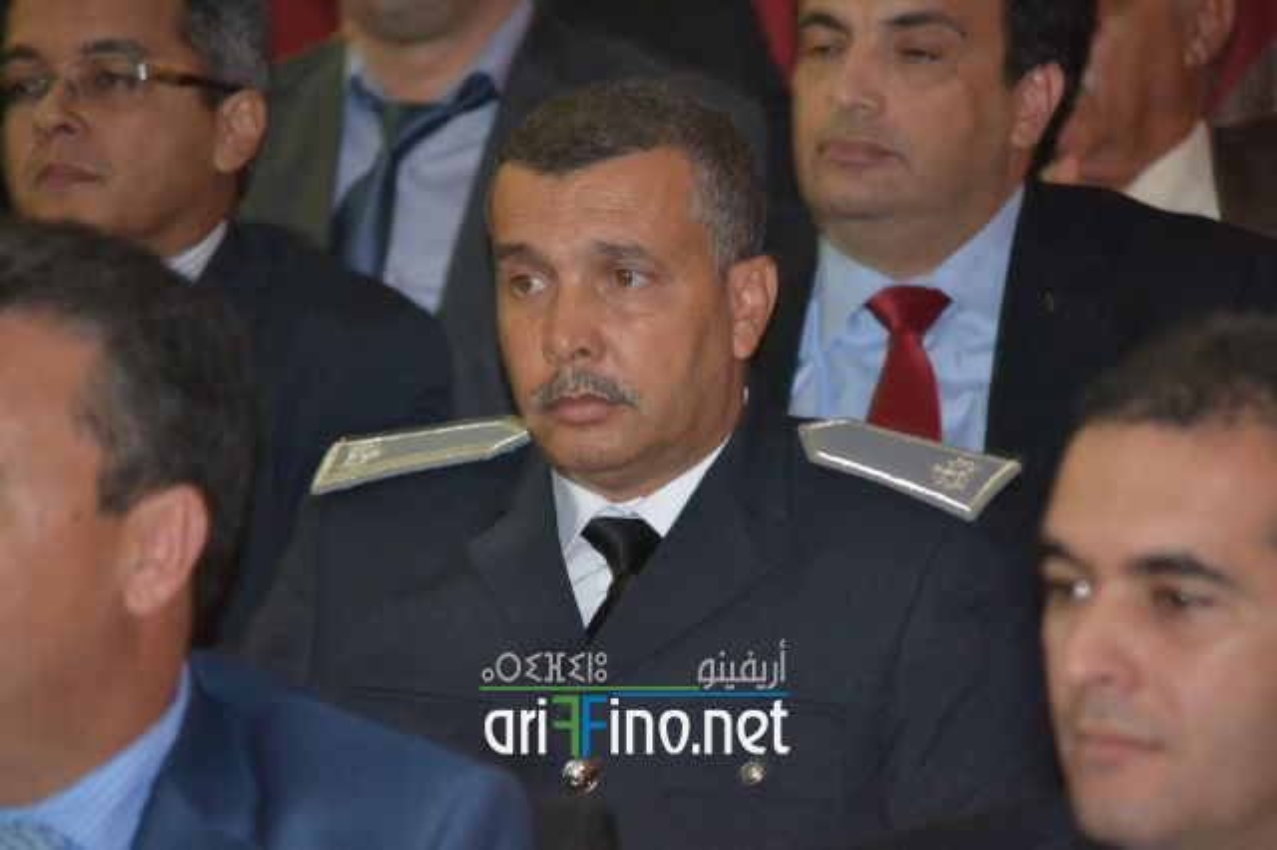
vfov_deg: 4.6
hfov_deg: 6.9
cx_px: 638
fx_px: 10636
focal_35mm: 300
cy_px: 425
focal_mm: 200
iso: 3200
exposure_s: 1/60
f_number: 5.6
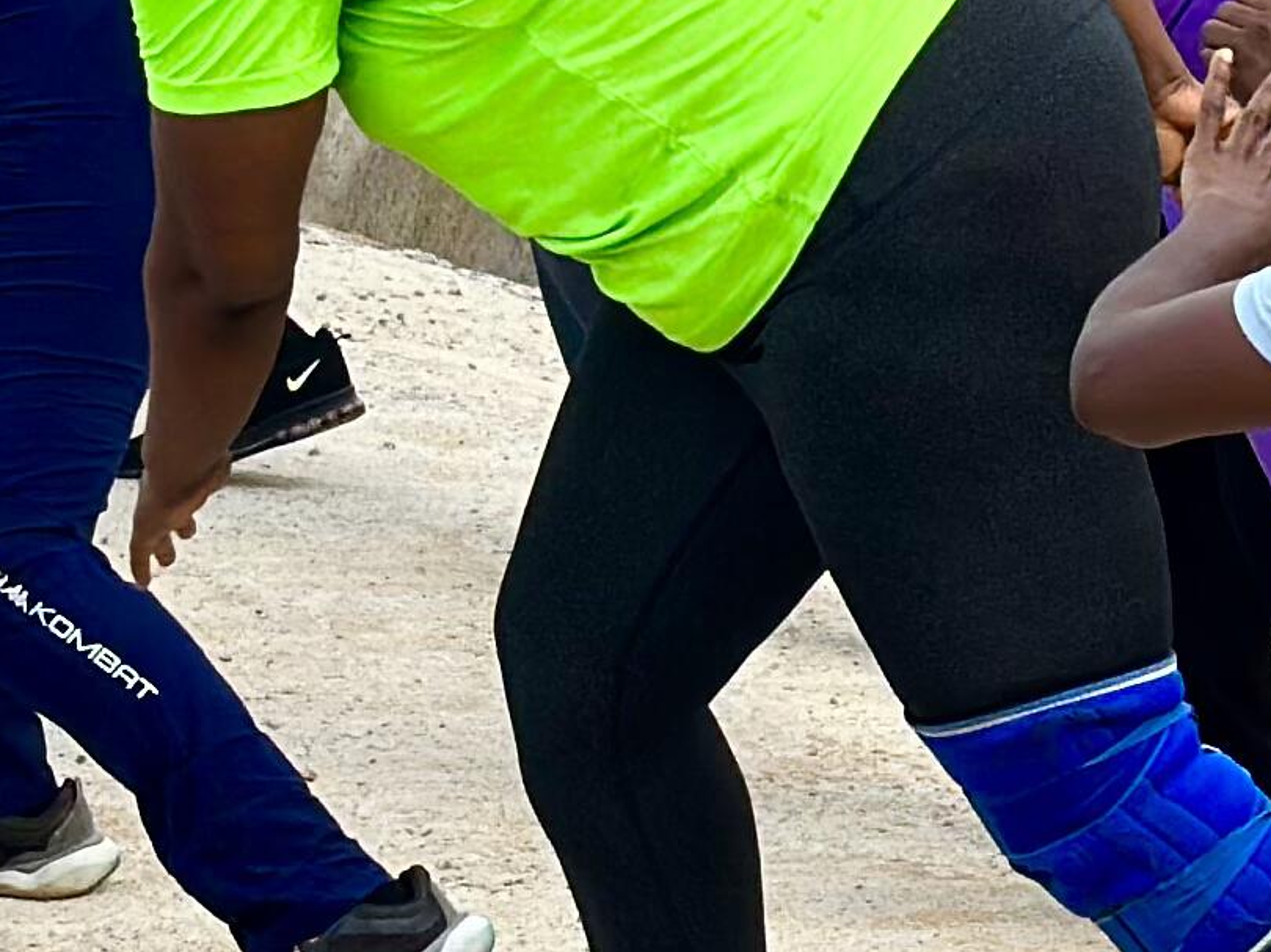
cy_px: 113
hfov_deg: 8.2
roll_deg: +2.2
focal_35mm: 239
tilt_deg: -5.7
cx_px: 1469
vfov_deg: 6.2
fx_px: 8773
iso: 80
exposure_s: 1/1242
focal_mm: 6.86
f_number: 1.78
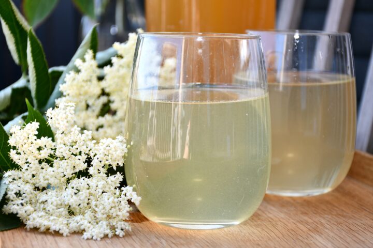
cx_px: 186
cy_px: 124
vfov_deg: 16.3
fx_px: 870
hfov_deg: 24.2
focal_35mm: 84
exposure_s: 1/125
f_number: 5.6
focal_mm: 56
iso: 160
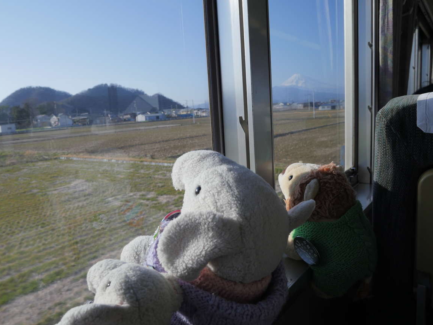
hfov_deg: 69.4
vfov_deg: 54.9
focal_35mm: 25
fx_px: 313
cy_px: 163
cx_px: 210
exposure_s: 1/640
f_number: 5.6
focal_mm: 12
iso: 250
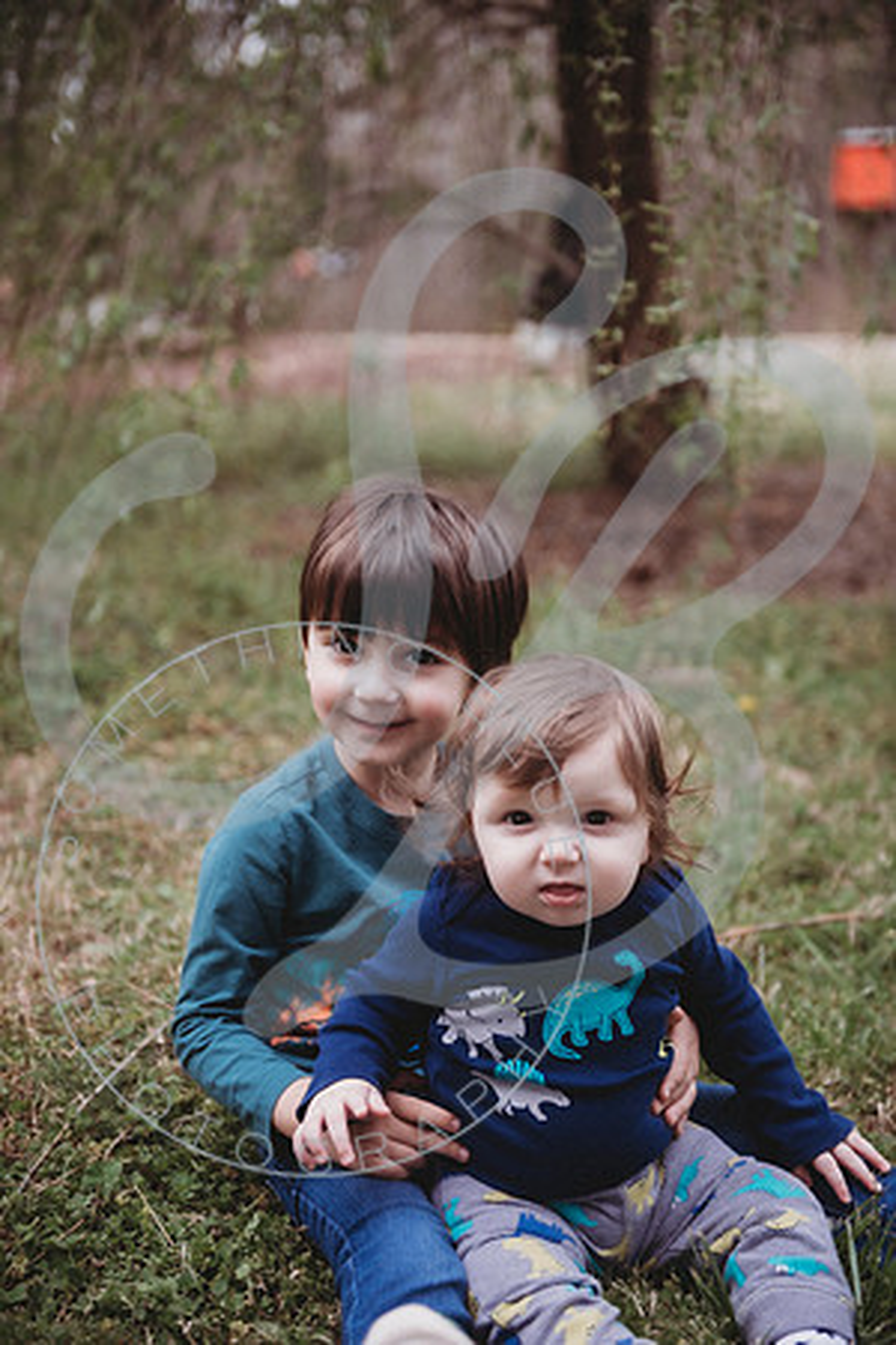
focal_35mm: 55
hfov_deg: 24.6
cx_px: 448
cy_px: 672
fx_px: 2053
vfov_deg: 36.2
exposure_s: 1/320
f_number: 2.8
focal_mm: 55
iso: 100
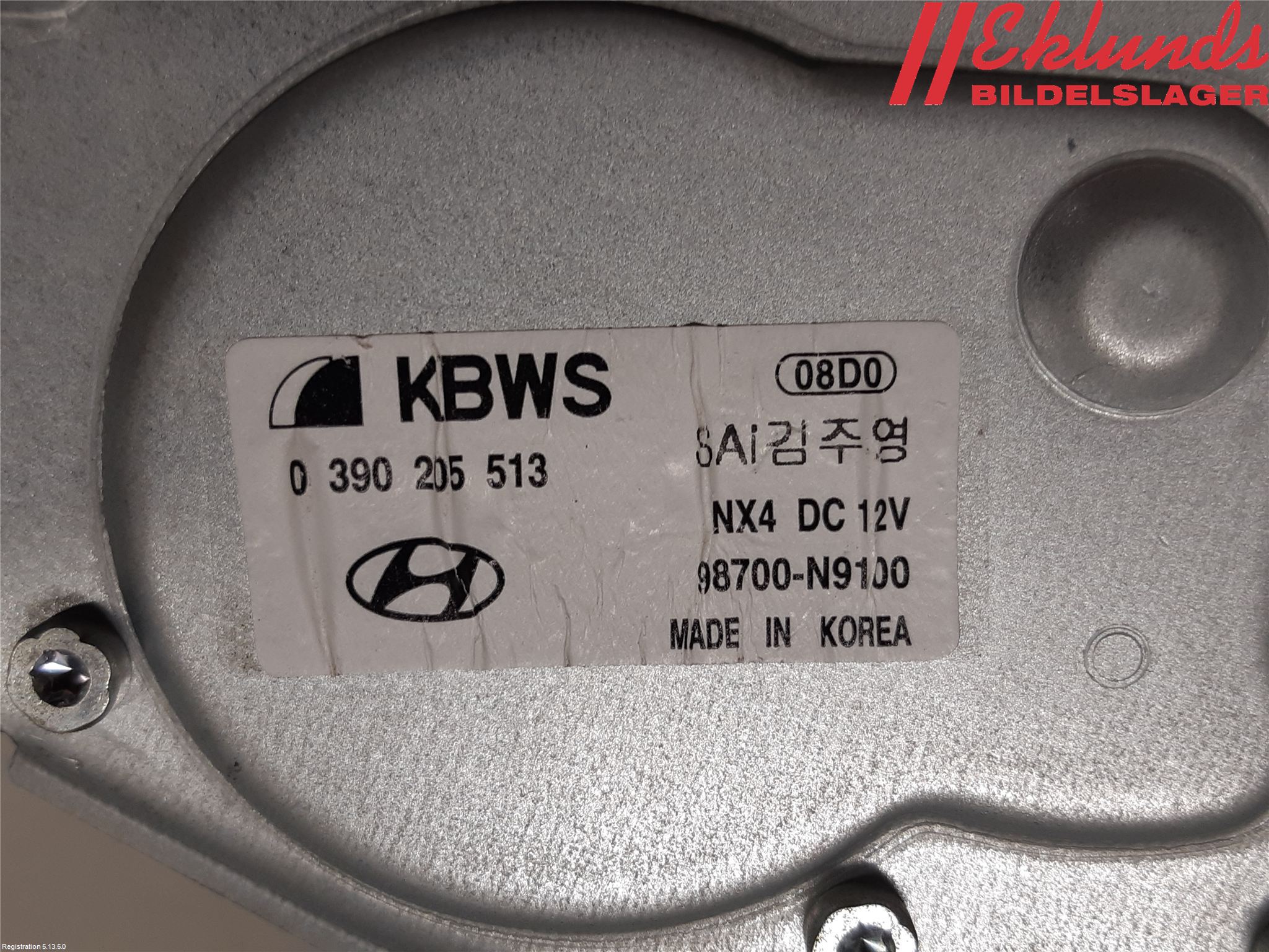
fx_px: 953
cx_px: 634
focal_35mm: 26
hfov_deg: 67.3
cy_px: 476
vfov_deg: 53.1
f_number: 1.7
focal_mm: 3.93
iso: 40
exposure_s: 1/50
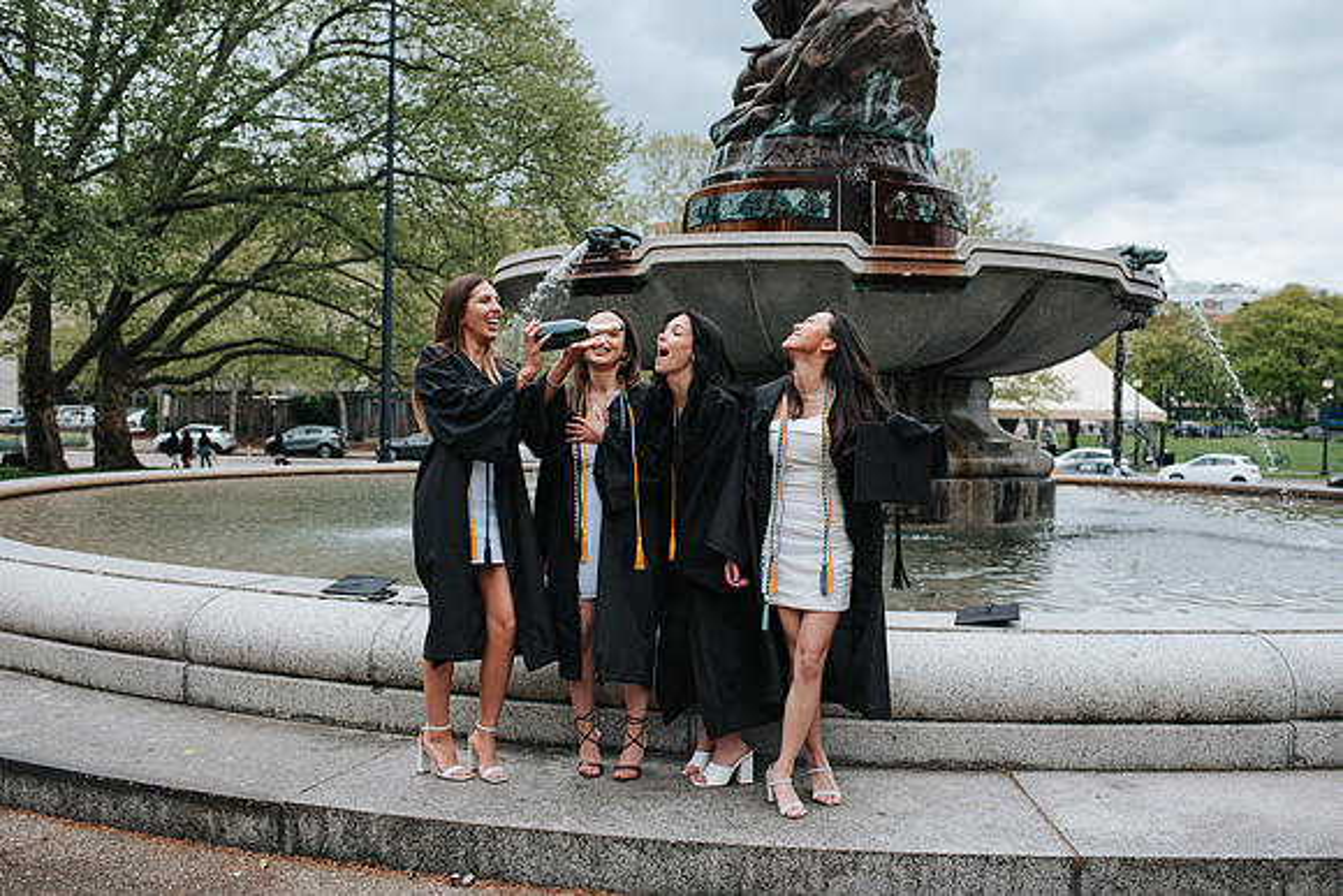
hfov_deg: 54.4
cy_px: 448
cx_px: 672
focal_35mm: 35
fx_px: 1306
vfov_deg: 37.9
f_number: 3.5
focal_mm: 35
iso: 140
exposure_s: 1/800
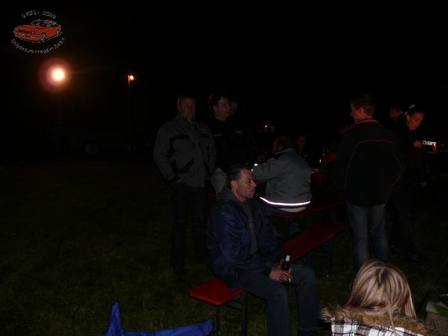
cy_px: 168
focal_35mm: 35
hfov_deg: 52.6
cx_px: 224
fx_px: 453
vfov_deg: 40.7
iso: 100
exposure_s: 1/30
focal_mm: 7.4
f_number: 2.8
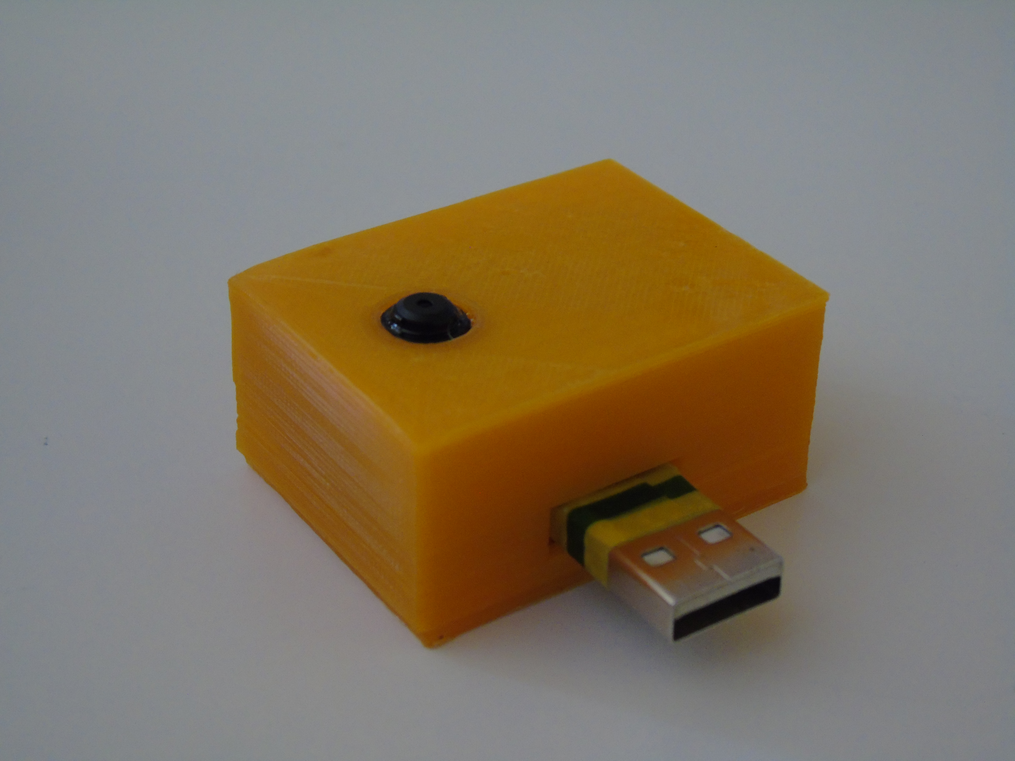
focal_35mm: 62
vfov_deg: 23.7
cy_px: 380
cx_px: 508
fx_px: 1818
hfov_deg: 31.2
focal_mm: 11
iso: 400
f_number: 4.5
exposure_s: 1/15
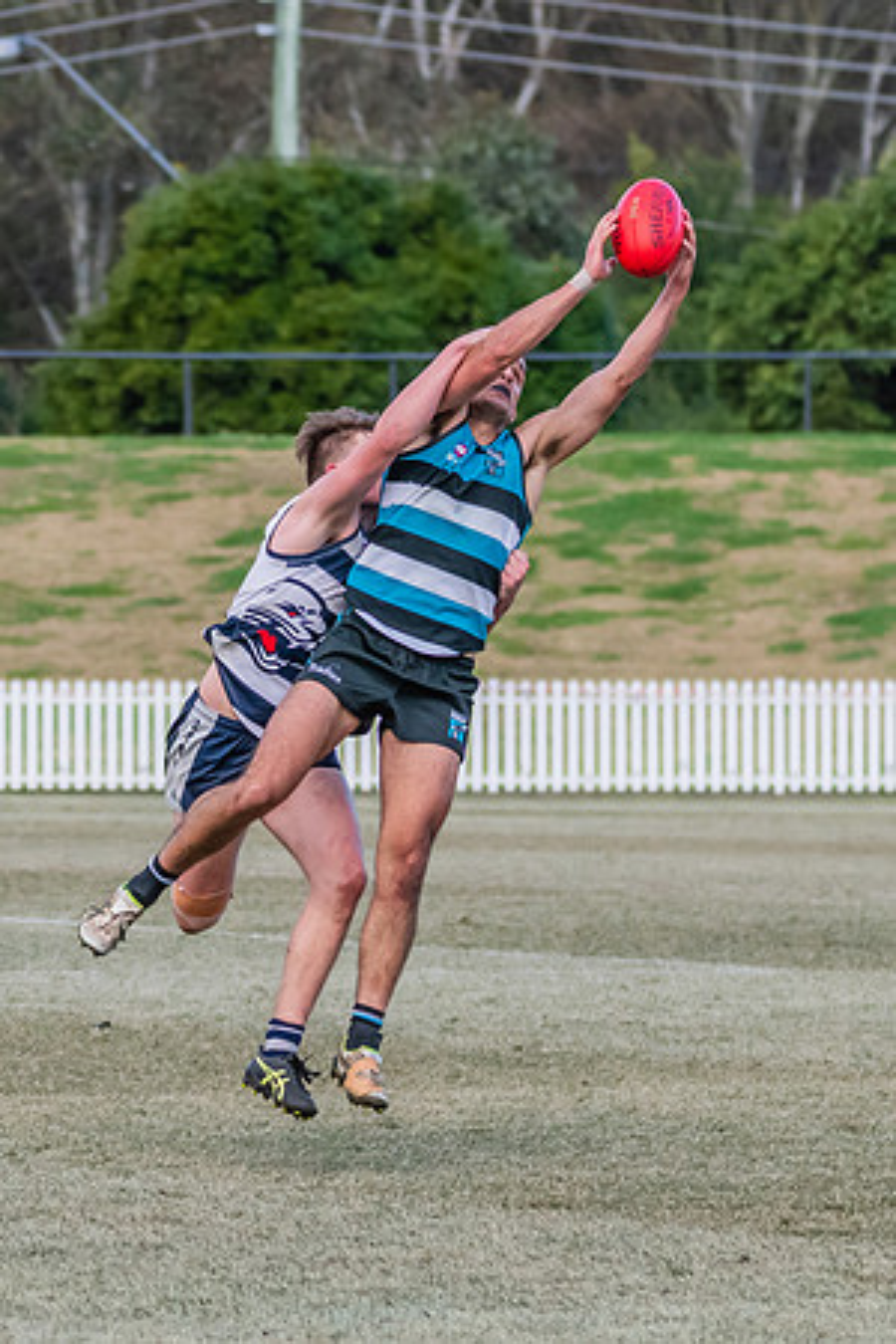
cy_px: 613
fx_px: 16843
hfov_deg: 3.0
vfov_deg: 4.6
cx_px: 518
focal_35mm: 451
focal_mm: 180
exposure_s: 1/2000
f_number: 5
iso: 1250
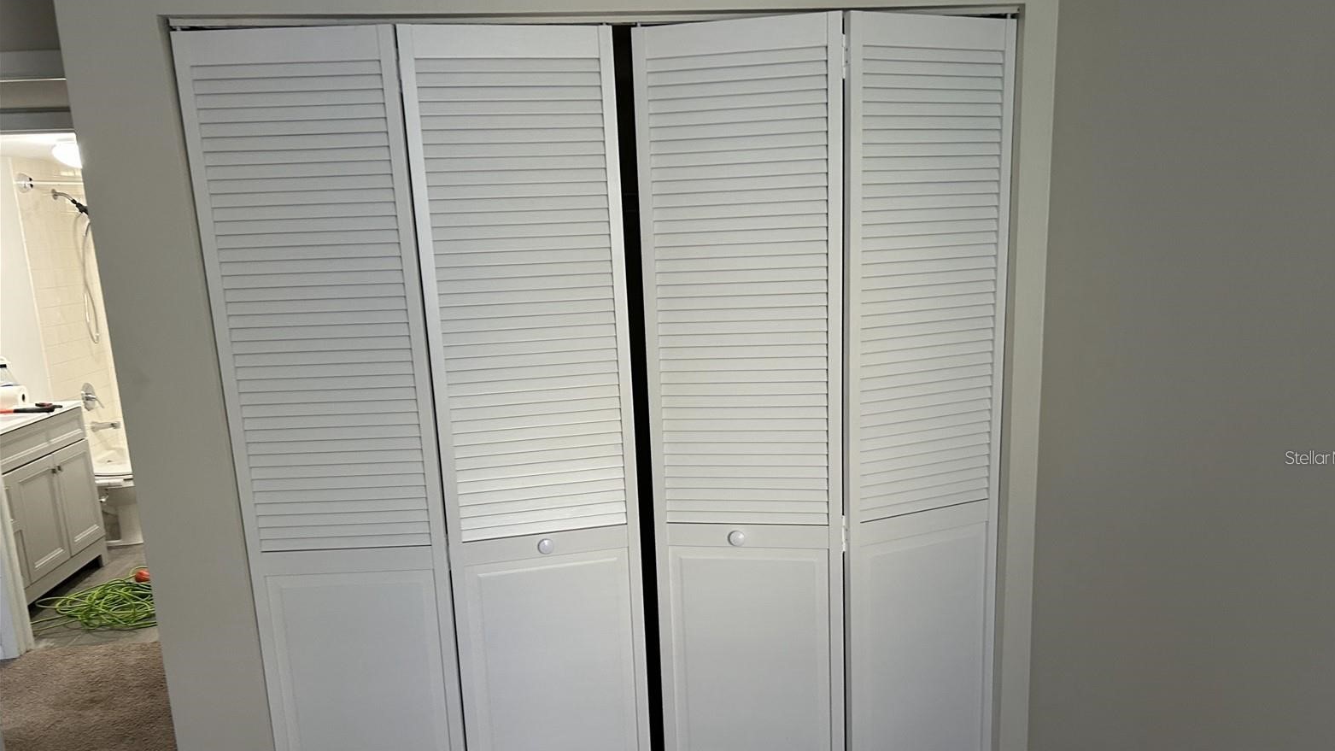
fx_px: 1027
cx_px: 682
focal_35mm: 29
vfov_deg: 40.0
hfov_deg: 66.1
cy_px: 457
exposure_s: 1/60
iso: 250
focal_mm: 5.7
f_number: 1.5
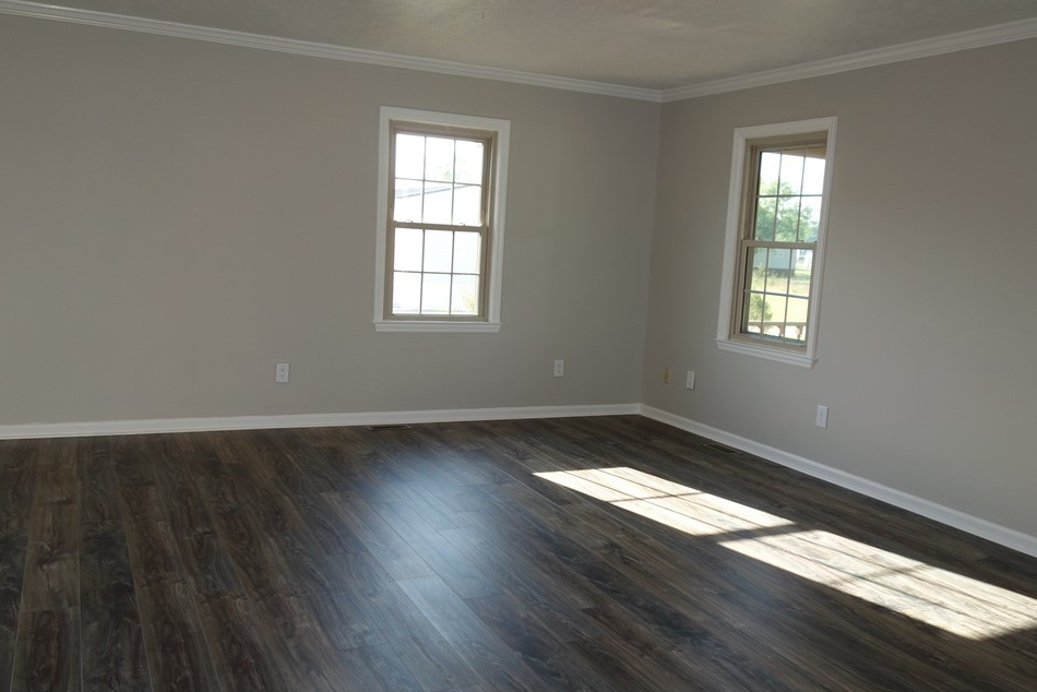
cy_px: 368
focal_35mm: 32
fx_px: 922
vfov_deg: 41.1
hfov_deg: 58.7
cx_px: 535
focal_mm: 10.4
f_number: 2.8
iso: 125
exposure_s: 1/100
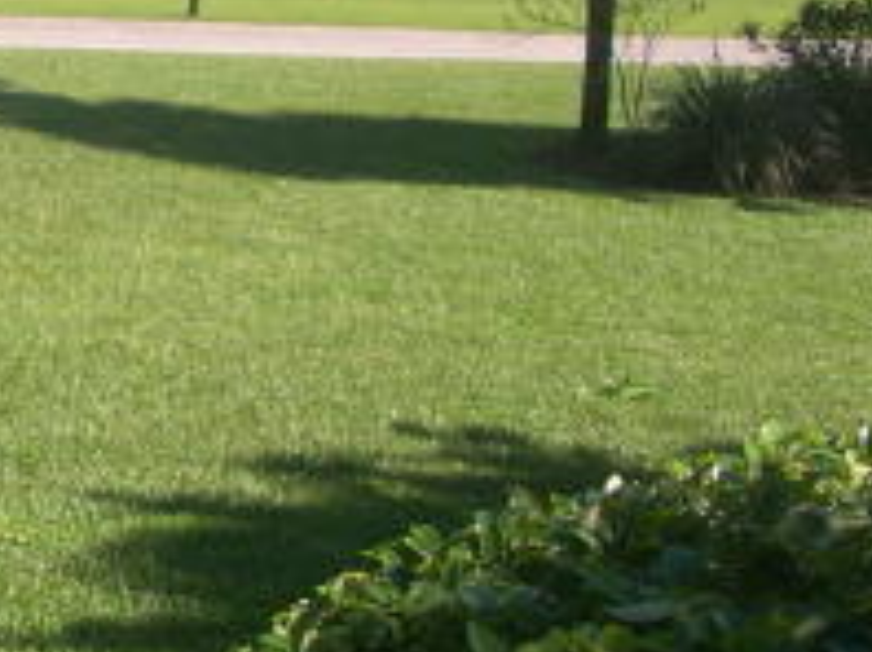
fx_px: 3095
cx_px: -524
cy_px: 22
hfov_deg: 14.7
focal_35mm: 123
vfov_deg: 11.9
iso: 100
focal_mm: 8
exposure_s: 1/627
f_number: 2.8
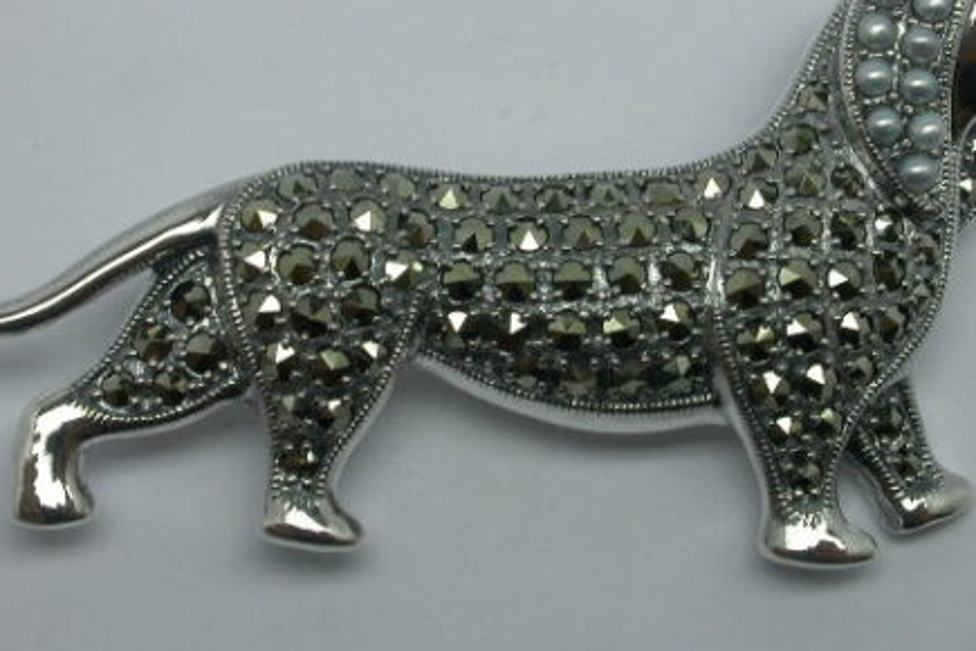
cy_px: 249
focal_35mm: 122
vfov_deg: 11.2
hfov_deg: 16.8
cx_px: 541
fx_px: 3307
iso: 100
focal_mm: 17.7
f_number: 6.5
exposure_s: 1/55.8
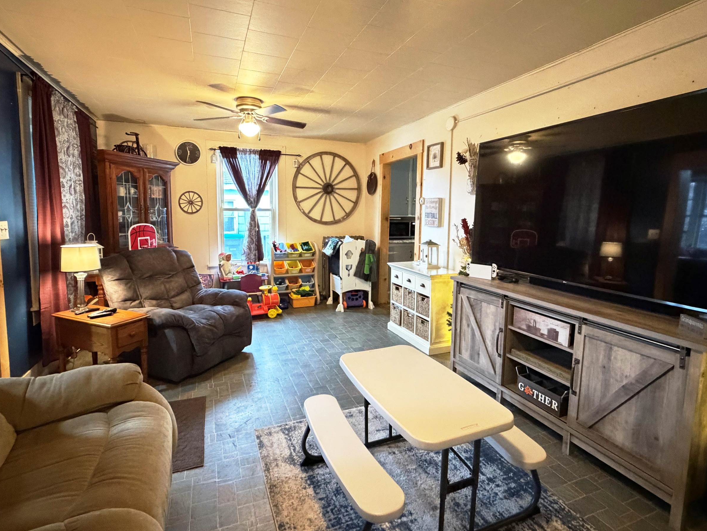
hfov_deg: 87.7
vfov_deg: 71.5
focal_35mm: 18
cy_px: 251
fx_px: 368
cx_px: 348
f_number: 2.2
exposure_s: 1/30
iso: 1600
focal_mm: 2.22
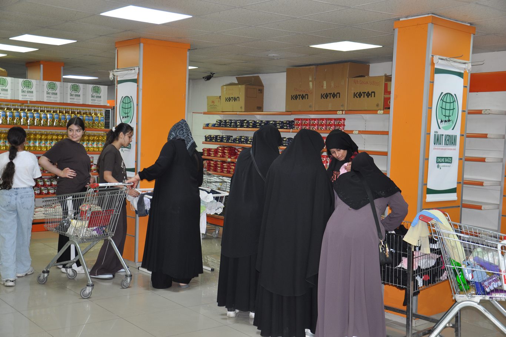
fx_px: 632
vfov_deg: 29.9
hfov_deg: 43.6
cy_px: 168
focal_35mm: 45
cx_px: 253
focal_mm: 30
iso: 400
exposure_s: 1/60
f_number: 4.2
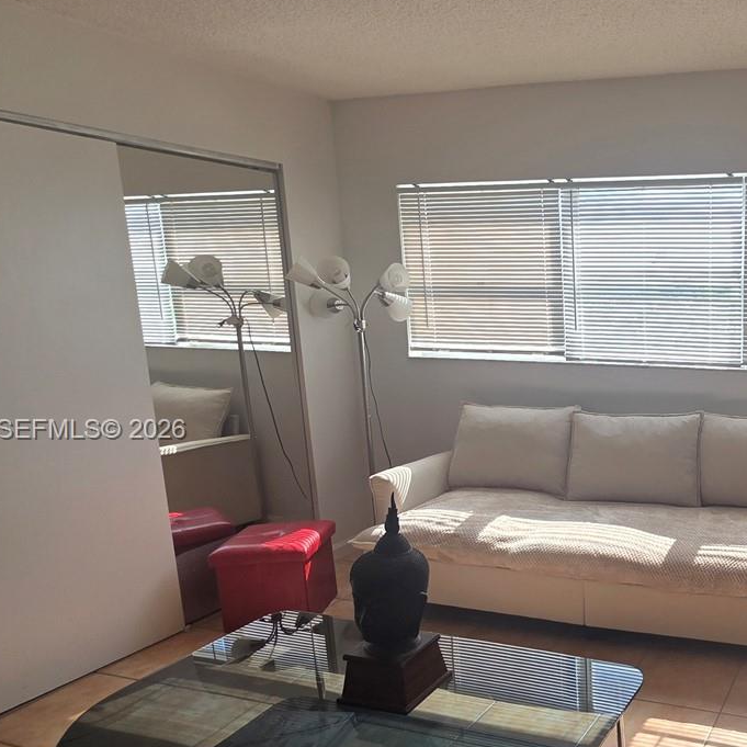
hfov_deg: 49.8
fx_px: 659
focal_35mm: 27
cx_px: 722
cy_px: 431
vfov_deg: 58.8
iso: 40
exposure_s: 1/365
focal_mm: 2.2
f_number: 1.9
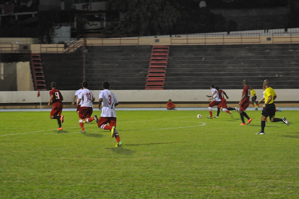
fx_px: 1021
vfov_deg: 11.1
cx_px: 150
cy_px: 100
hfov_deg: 16.7
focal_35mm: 123
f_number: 4.5
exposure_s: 1/100
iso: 1600
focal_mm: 82
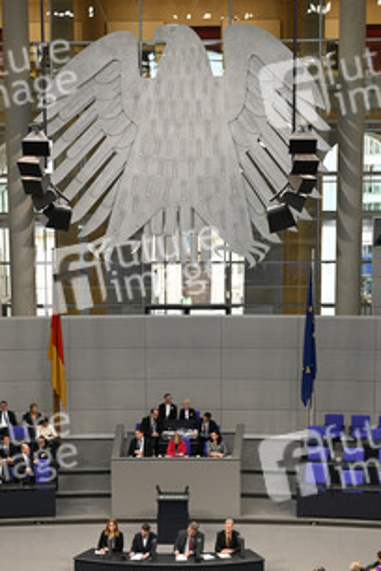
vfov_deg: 31.3
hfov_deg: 21.2
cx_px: 185
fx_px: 1016
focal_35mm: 64
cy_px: 364
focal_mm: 49
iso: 2500
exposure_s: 1/160
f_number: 4
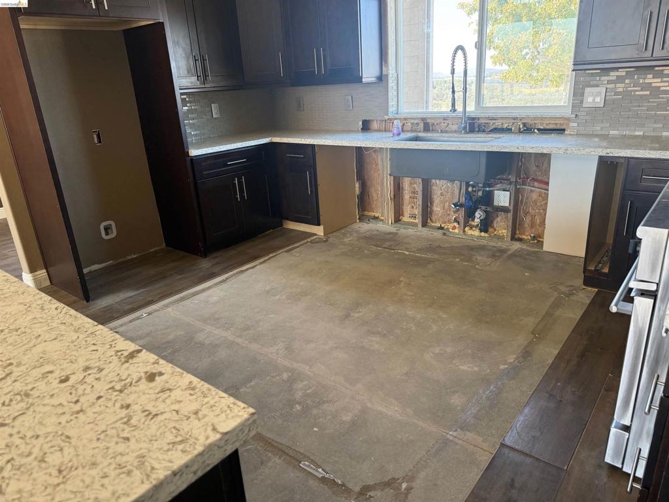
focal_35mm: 24
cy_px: 251
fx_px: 464
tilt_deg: -21.0
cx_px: 334
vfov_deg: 56.8
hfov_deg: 71.6
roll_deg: +3.2
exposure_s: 1/113
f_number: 1.78
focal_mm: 6.76
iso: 200
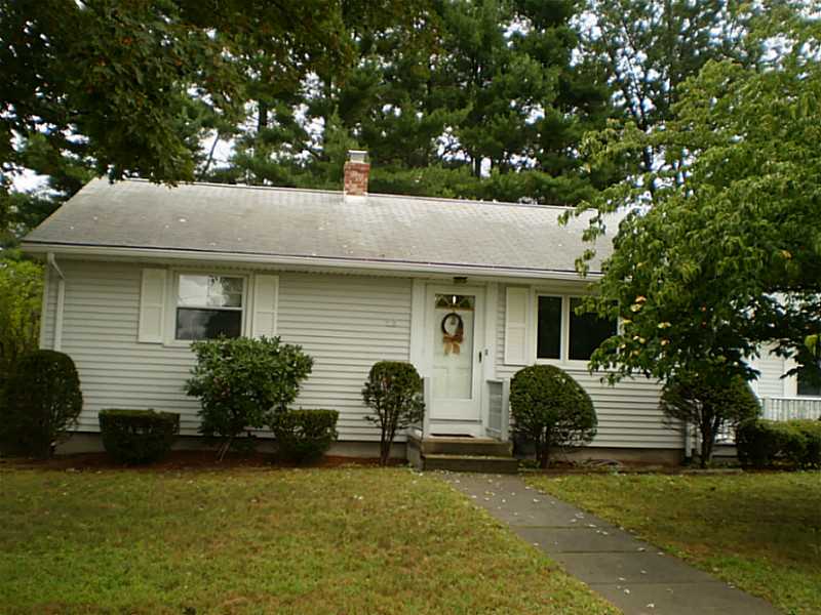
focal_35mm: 36
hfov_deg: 51.4
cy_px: 308
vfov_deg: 39.7
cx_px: 410
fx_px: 854
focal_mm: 6.3
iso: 64
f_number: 3.1
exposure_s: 1/125
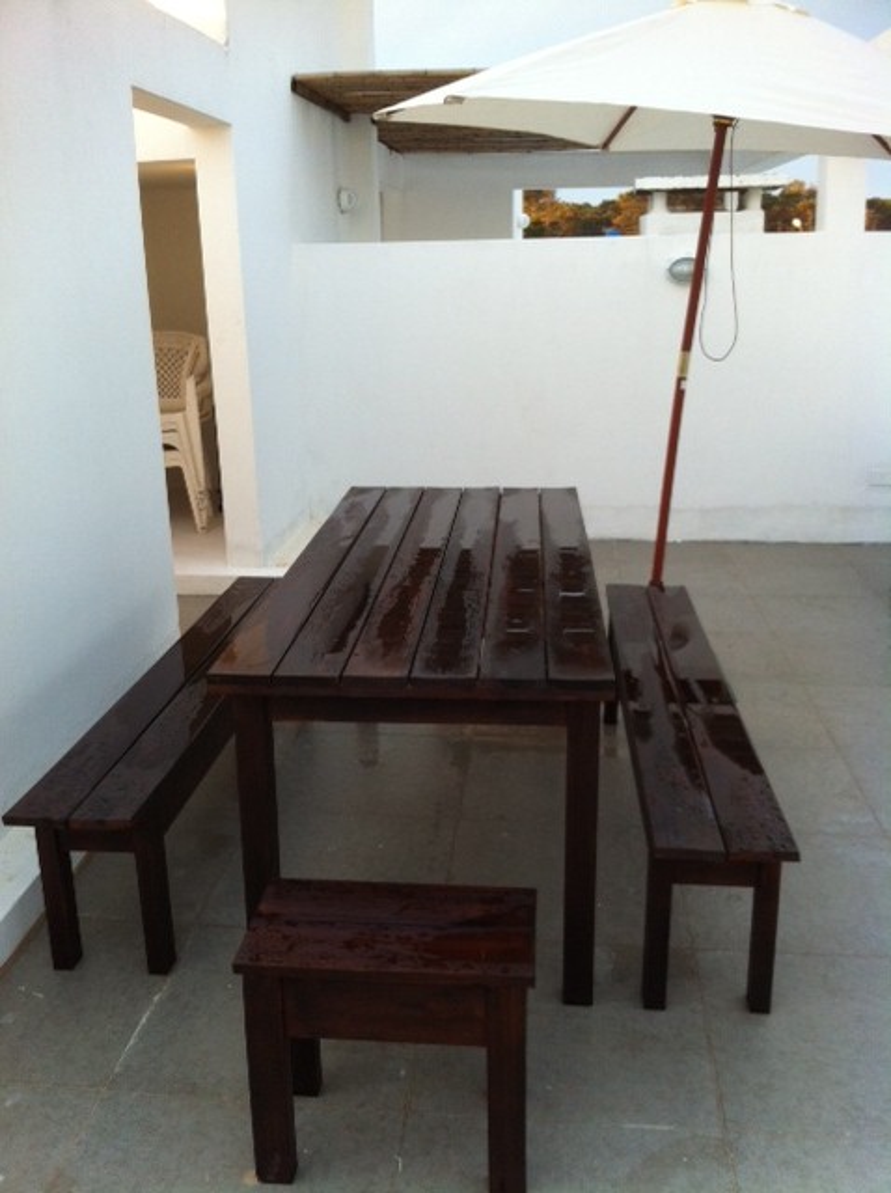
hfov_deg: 40.6
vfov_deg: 52.7
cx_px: 446
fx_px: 1204
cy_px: 596
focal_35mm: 35
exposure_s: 1/30
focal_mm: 3.85
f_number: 2.8
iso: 80
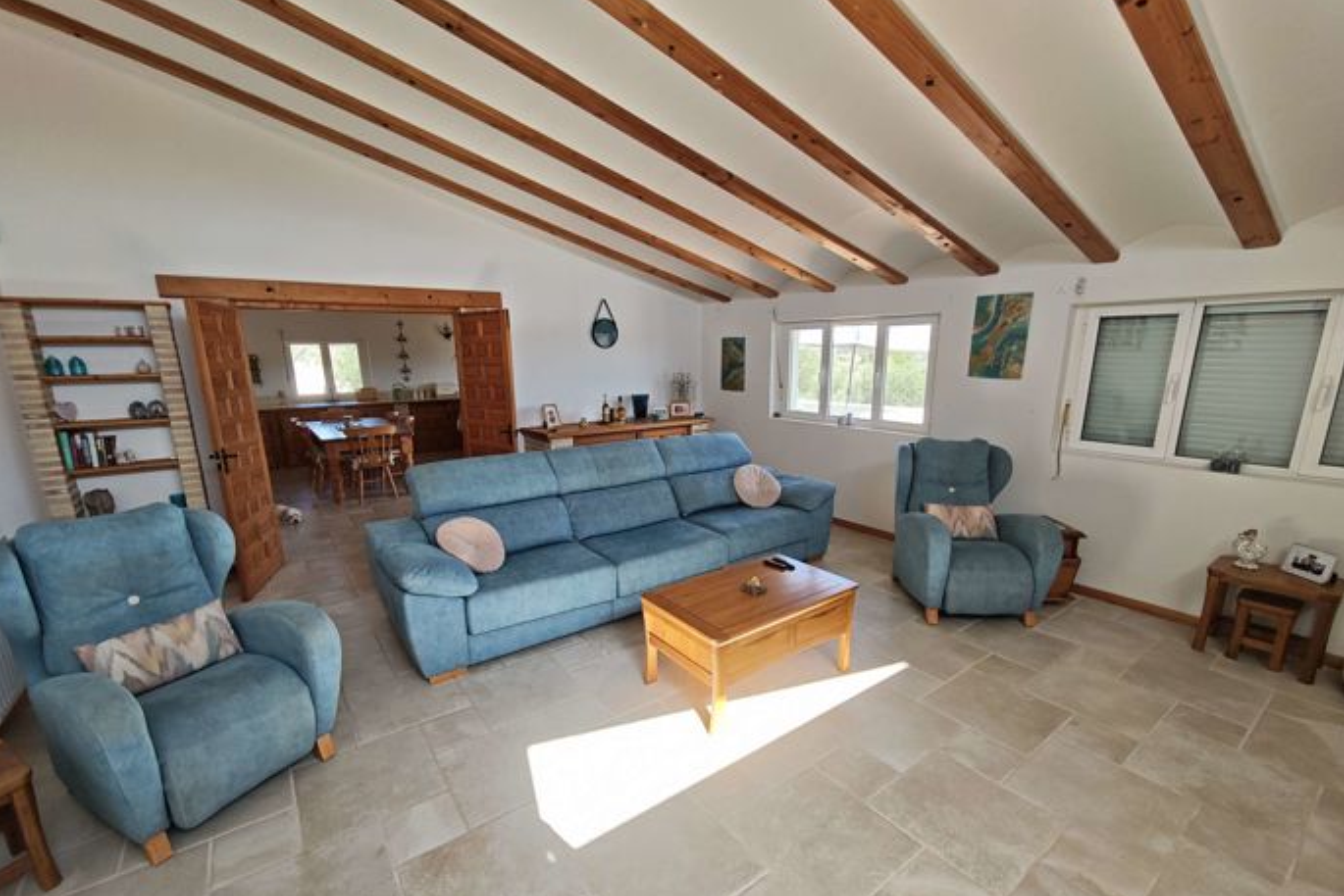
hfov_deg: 100.4
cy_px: 500
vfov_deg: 77.1
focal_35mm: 15
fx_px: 560
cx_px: 674
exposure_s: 1/100
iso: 80
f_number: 2.2
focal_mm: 2.16
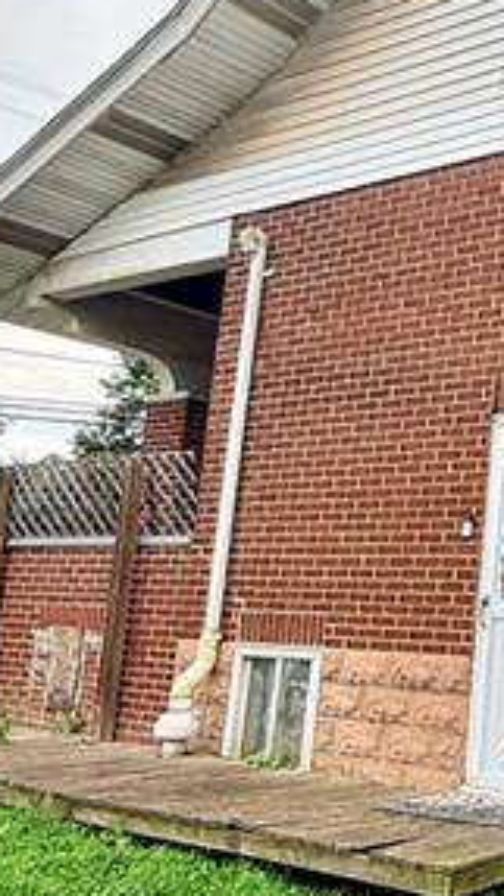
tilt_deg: +7.7
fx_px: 974
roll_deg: -2.5
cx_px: 814
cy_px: 508
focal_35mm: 41
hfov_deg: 22.2
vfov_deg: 49.3
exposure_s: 1/494
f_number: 2.2
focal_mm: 2.22
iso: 50
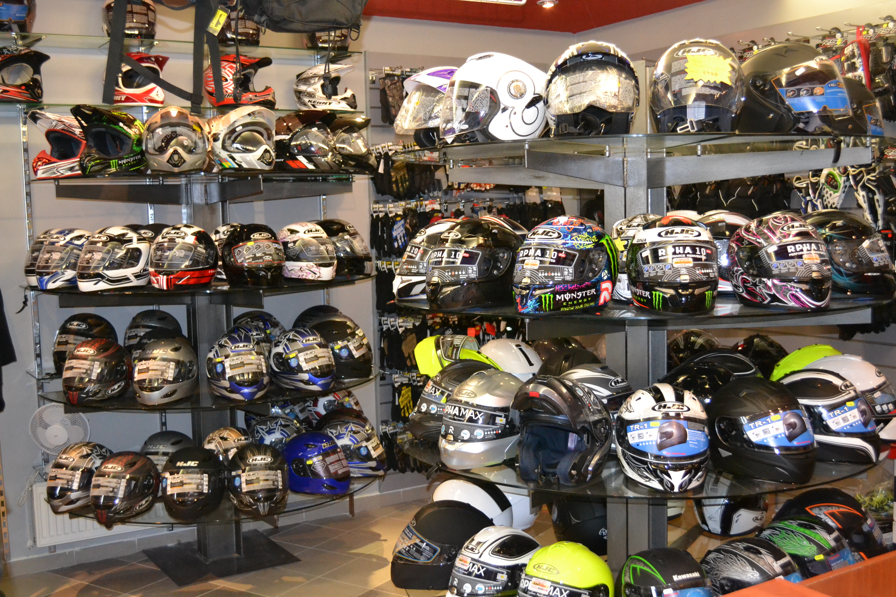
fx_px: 971
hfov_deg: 49.6
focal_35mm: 39
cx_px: 448
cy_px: 298
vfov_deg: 34.2
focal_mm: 26
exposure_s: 1/60
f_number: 4.2
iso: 3200
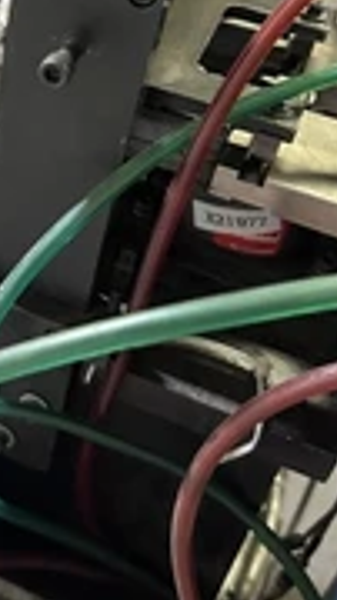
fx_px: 923
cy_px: 150
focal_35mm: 58
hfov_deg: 19.2
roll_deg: -3.4
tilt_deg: -36.8
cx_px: -97
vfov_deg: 35.2
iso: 640
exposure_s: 1/40
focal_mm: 6.86
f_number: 1.78
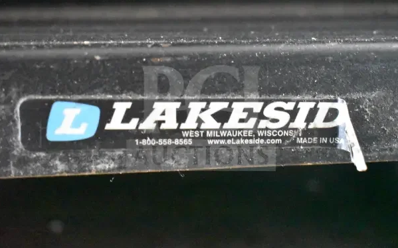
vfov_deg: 23.7
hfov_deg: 37.2
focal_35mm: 55
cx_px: 201
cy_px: 118
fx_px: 591
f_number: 4.5
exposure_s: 1/30
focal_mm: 35
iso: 25600
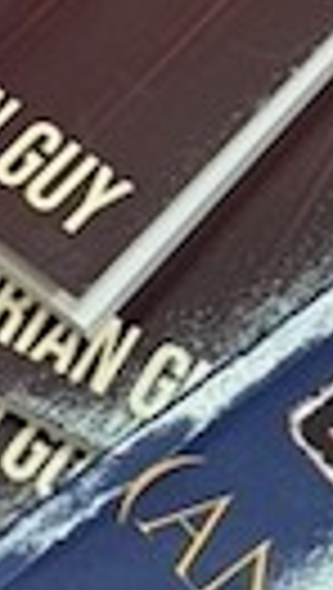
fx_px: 2159
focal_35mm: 138
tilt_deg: -59.0
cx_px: 166
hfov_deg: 8.8
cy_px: 131
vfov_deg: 15.5
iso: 160
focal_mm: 5.96
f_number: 1.6
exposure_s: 1/60
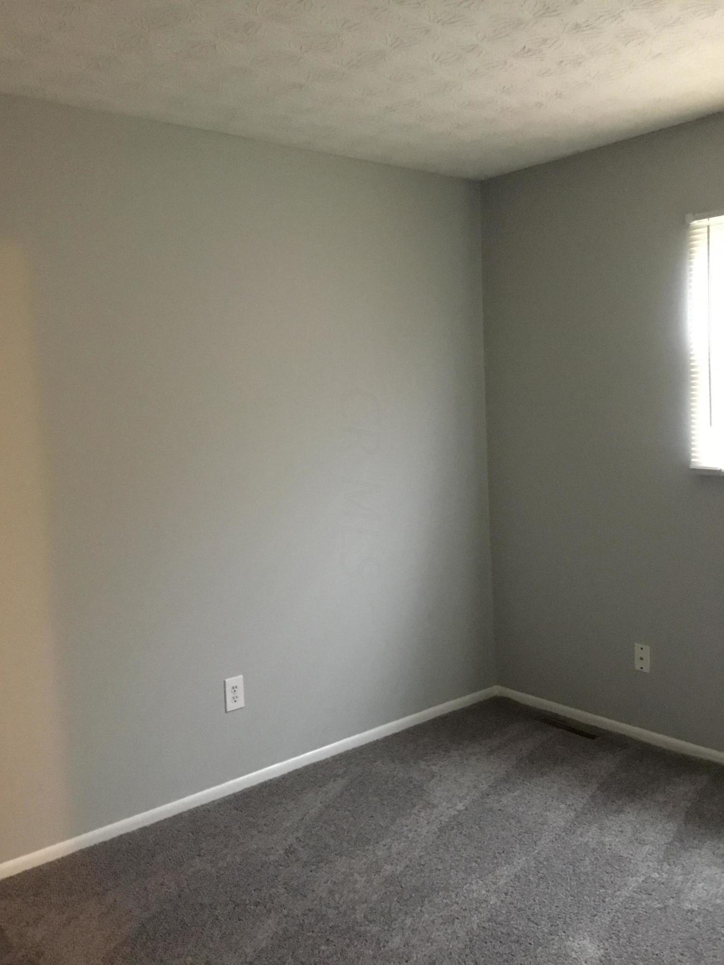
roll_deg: +2.0
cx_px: 362
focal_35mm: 31
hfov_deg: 45.4
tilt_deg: -5.8
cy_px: 482
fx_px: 864
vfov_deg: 58.4
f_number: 2.4
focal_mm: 3.3
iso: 500
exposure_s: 1/15
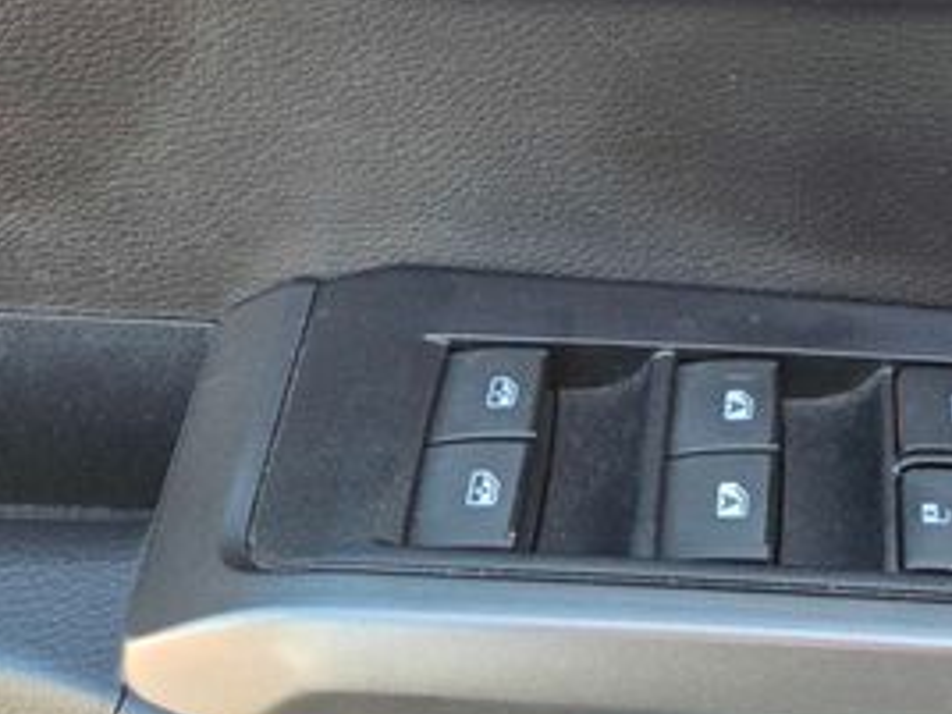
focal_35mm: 55
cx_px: 735
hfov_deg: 34.1
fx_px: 1513
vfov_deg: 25.4
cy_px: 21
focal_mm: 5.4
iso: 100
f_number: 1.8
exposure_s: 1/180
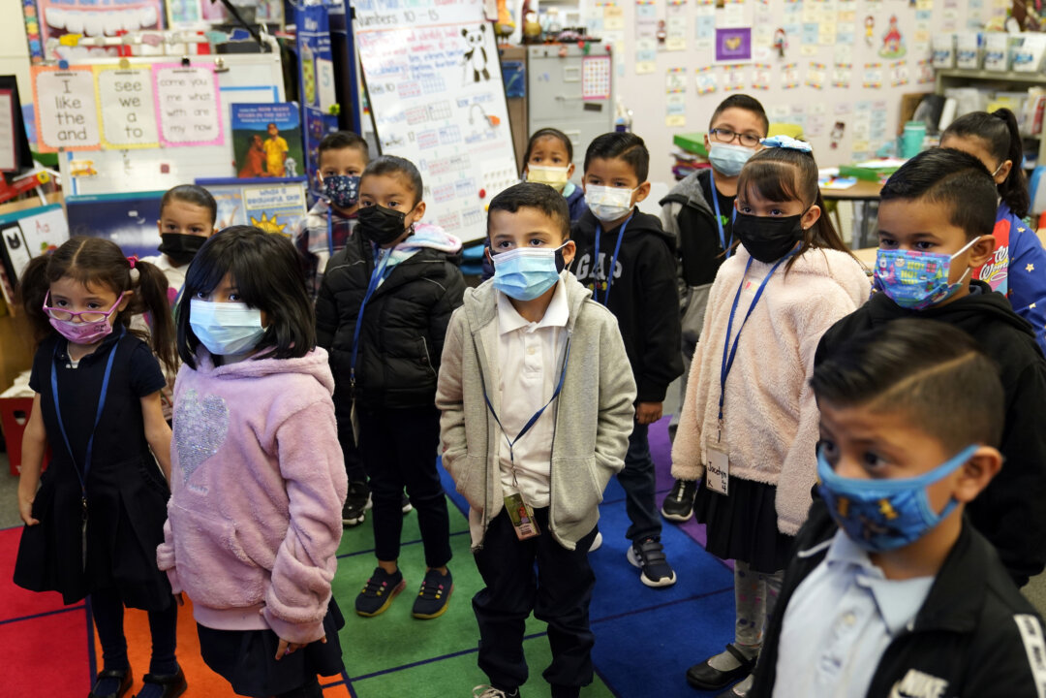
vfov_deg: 35.9
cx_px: 523
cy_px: 349
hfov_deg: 51.9
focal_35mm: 37
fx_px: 1075
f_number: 3.2
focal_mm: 37
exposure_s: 1/200
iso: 2000
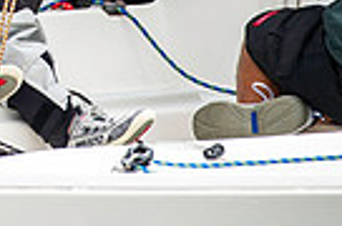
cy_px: -166
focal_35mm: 1733
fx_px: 16425
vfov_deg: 0.8
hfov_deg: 1.2
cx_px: -78
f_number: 5
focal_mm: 400
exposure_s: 1/3200
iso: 500
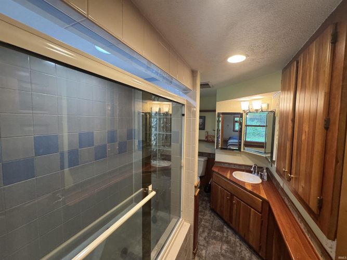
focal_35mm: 14
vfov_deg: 85.7
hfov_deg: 102.1
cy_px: 130
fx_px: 140
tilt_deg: -2.7
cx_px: 174
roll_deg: -1.6
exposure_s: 1/60
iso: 250
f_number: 2.2
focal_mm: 2.22
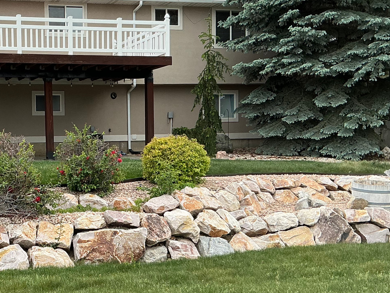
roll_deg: +1.9
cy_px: 178
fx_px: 665
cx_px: 55
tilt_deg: -2.3
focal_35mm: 59
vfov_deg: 24.8
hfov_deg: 31.5
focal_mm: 3
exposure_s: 1/883
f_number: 1.8
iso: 25
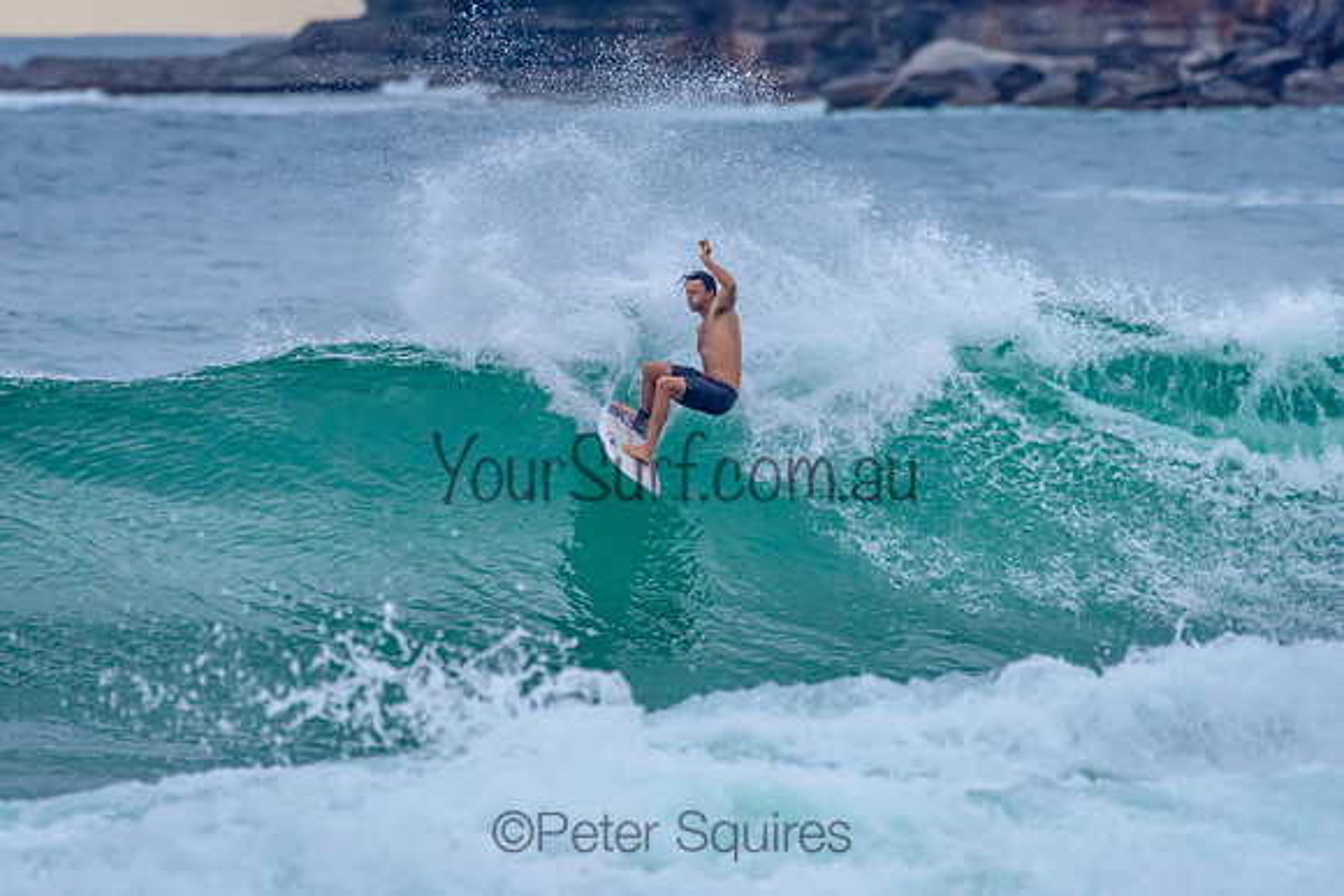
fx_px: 22876
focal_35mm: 613
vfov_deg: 2.2
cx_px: 629
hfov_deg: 3.4
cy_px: 347
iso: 1600
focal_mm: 500
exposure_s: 1/2000
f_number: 5.6
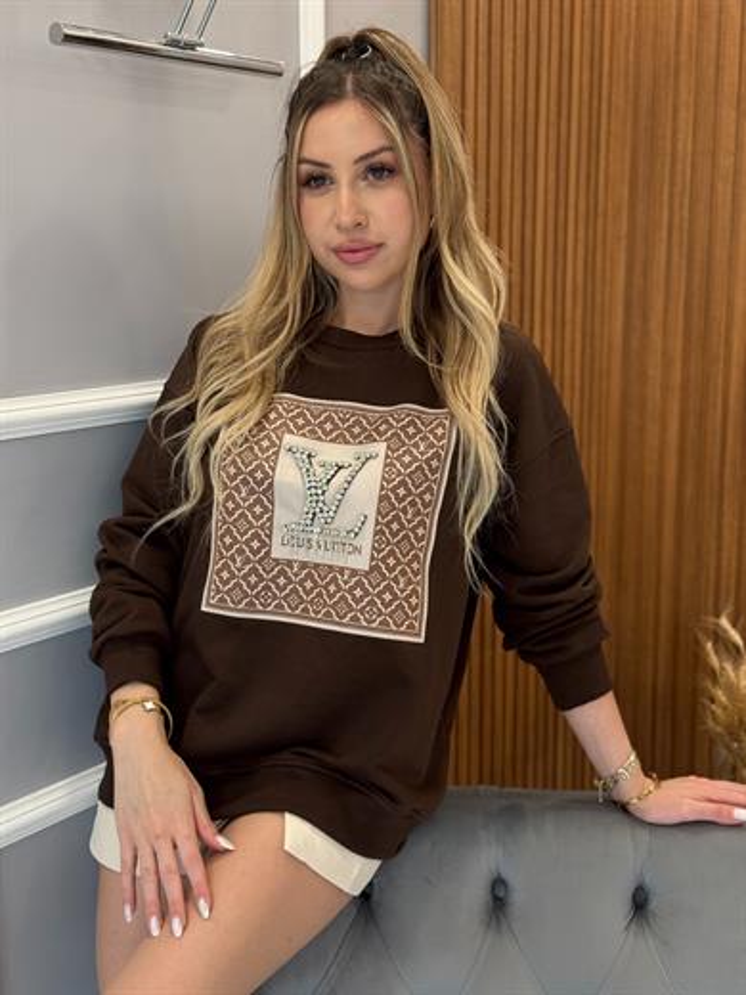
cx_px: 373
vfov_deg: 39.7
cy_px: 498
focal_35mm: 48
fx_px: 1379
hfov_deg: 30.3
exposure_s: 1/159
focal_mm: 6.76
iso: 160
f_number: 1.78
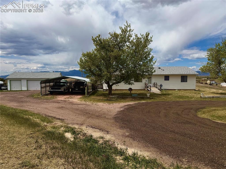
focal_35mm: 24
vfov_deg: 56.8
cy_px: 84
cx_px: 113
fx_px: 157
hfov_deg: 71.6
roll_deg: +0.3
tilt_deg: -3.3
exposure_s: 1/9091
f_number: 1.78
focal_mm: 6.76
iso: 80
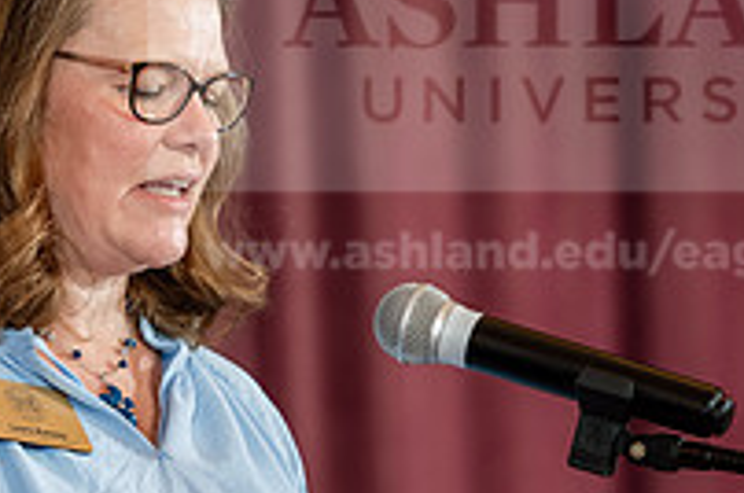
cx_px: 37
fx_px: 9801
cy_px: 329
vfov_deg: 2.9
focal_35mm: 475
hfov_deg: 4.3
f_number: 3.5
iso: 1250
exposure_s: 1/200
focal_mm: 165
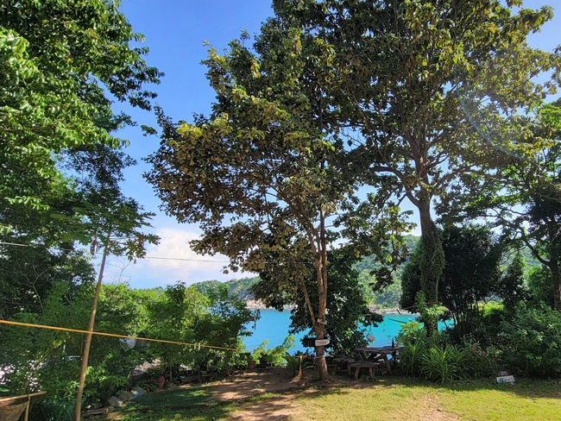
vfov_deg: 65.9
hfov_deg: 79.7
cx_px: 362
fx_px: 324
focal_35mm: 20
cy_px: 230
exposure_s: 1/1044
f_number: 2.2
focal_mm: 2.2
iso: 50
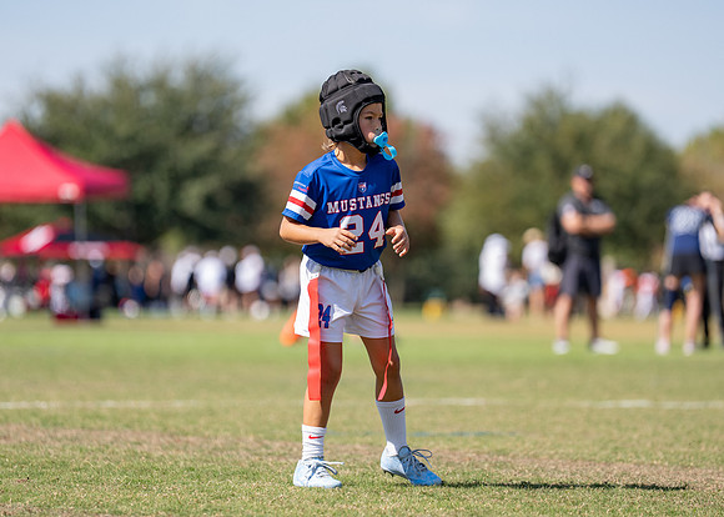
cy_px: 246
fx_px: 5438
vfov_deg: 5.4
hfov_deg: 7.6
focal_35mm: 265
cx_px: 354
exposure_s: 1/1250
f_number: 2.8
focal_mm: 188
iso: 100
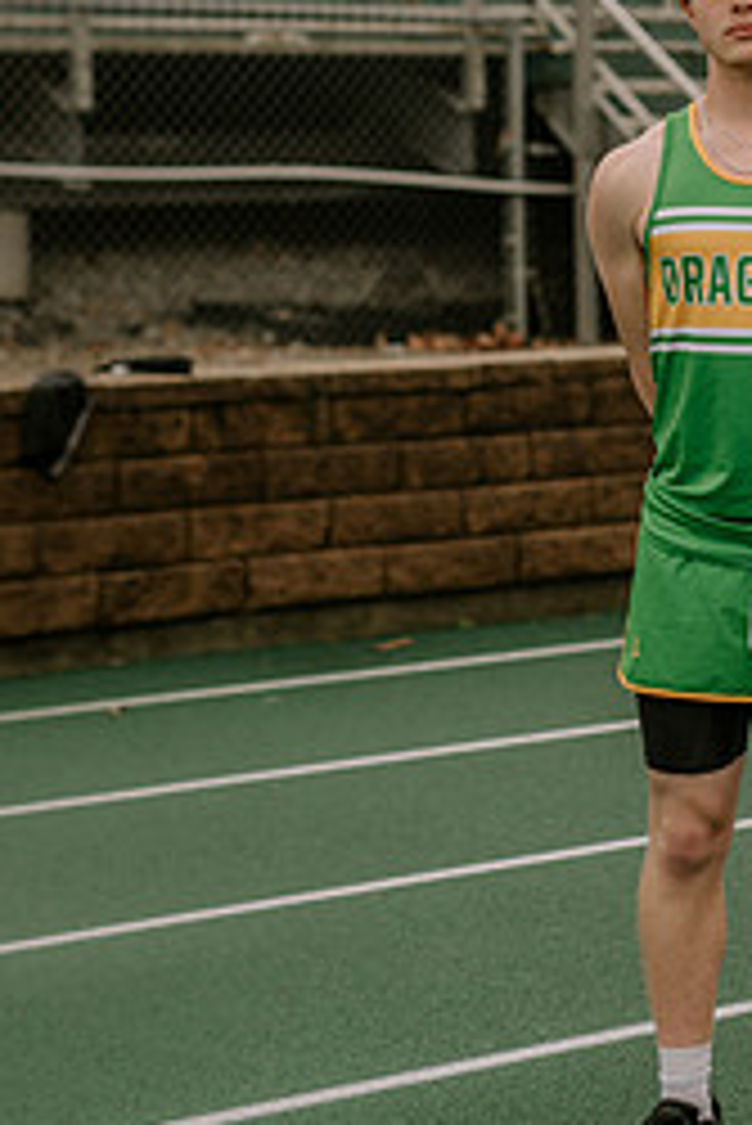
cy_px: 351
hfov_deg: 15.1
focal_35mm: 90
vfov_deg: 22.5
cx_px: 666
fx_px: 2816
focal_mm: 50
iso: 100
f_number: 2
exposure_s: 1/1250
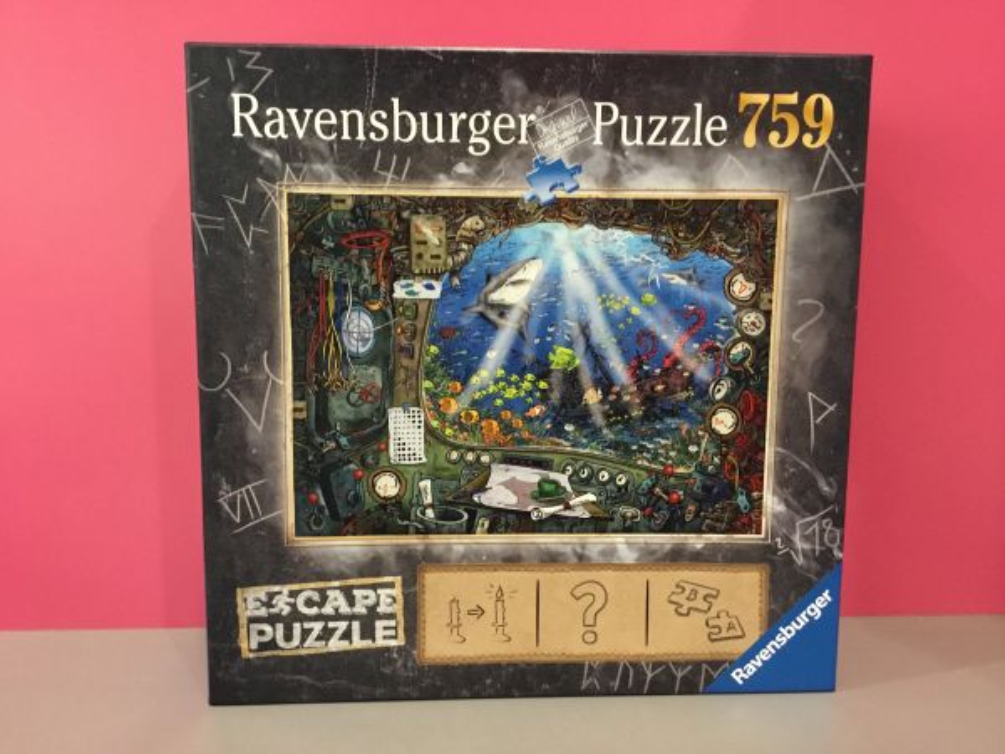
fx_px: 900
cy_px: 377
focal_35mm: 31
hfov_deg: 58.4
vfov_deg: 45.4
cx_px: 502
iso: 320
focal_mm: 3.3
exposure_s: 1/17
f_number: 2.4
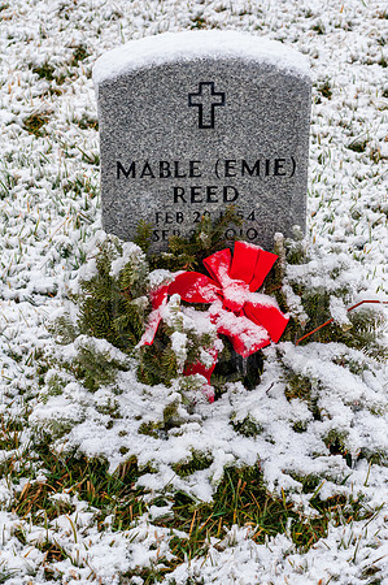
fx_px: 1458
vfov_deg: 22.6
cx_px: 194
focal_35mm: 90
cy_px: 292
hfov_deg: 15.2
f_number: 8
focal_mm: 60
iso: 2500
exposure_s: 1/800
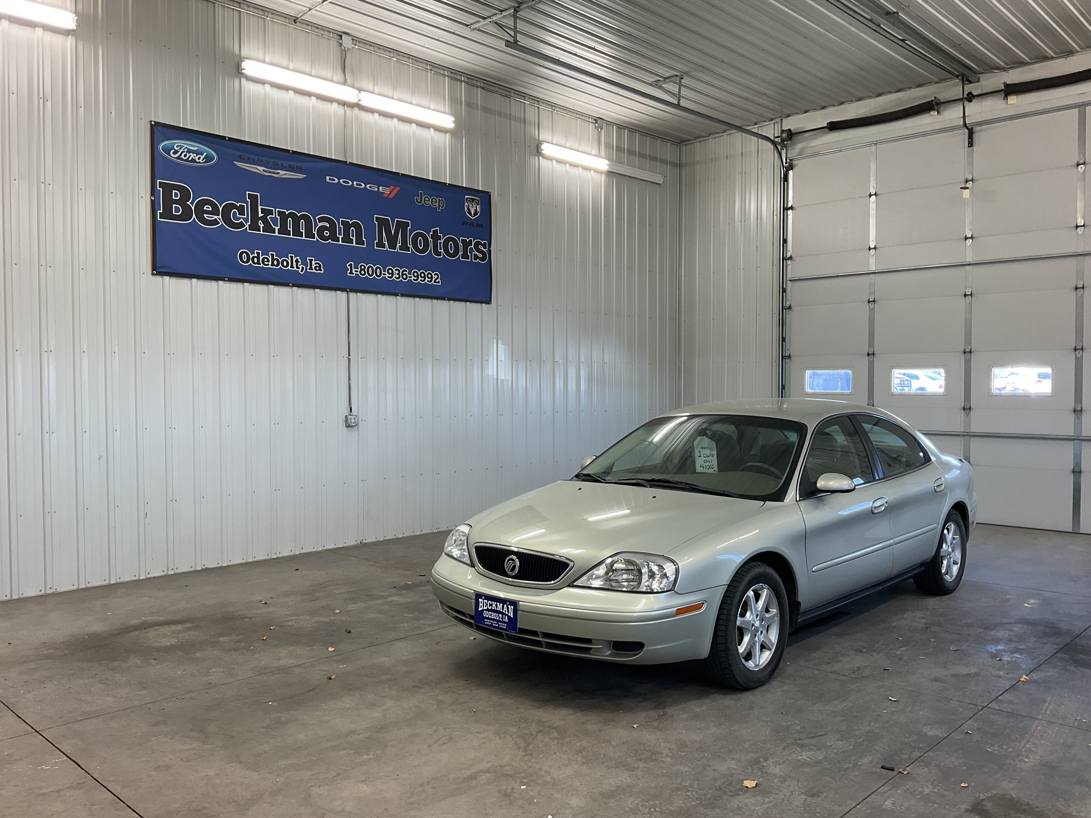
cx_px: 546
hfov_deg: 61.7
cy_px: 409
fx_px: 914
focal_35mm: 29
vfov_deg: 48.2
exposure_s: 1/60
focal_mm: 3
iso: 40
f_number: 1.8
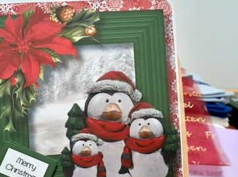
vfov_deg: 37.5
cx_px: 86
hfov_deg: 48.5
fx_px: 261
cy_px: 103
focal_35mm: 38
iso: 160
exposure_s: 1/33
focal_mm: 3.6
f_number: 1.9
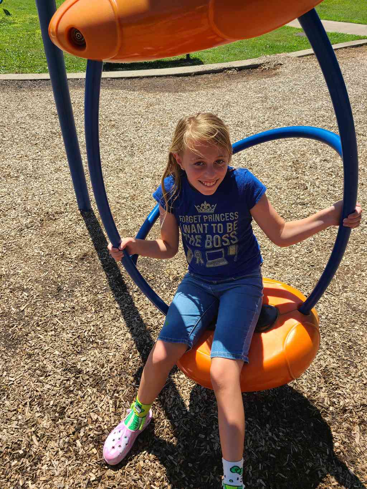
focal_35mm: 26
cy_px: 244
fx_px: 367
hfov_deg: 53.1
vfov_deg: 67.3
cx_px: 184
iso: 40
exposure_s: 1/1723
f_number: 1.8
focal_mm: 5.4
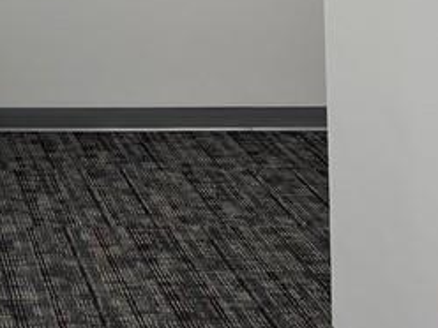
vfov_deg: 14.0
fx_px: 1253
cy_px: -168
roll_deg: +2.7
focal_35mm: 99
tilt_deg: -3.0
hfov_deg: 17.1
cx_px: -298
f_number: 1.78
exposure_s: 1/121
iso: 80
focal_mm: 6.76
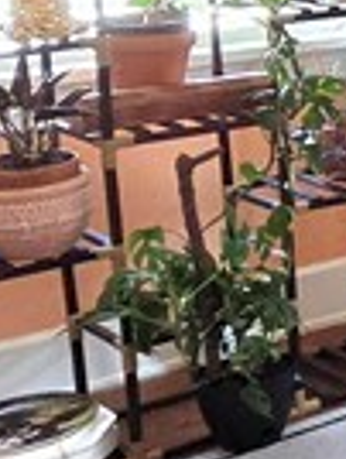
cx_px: 1220
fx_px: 1315
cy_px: 7
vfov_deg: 19.3
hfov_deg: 9.2
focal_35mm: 99
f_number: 2.2
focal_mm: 2.2
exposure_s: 1/120
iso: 200
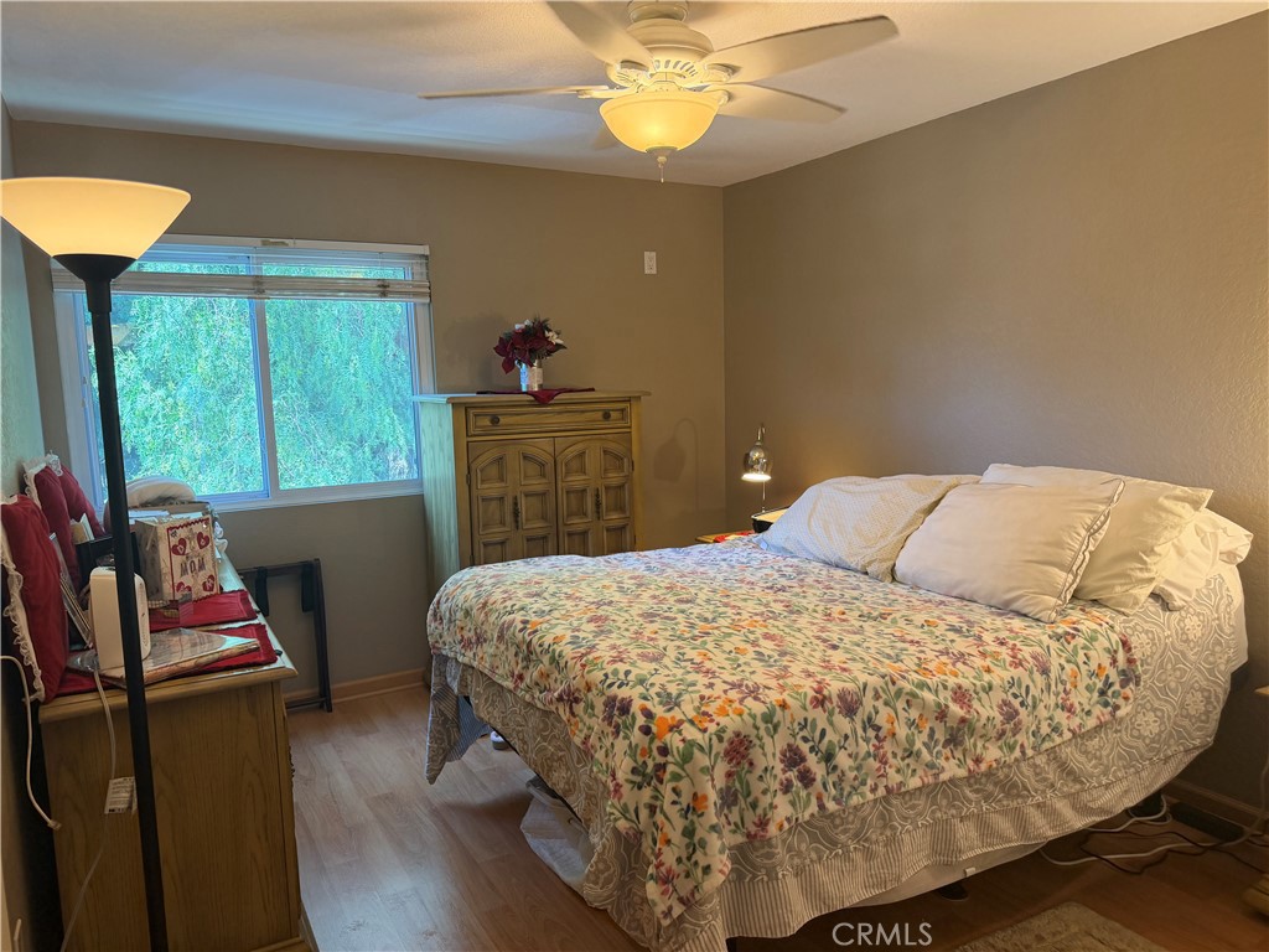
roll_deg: +2.2
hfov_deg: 71.6
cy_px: 476
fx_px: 880
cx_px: 634
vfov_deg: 56.8
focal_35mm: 24
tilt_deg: -5.9
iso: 200
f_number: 1.78
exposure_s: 1/120
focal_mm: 6.76
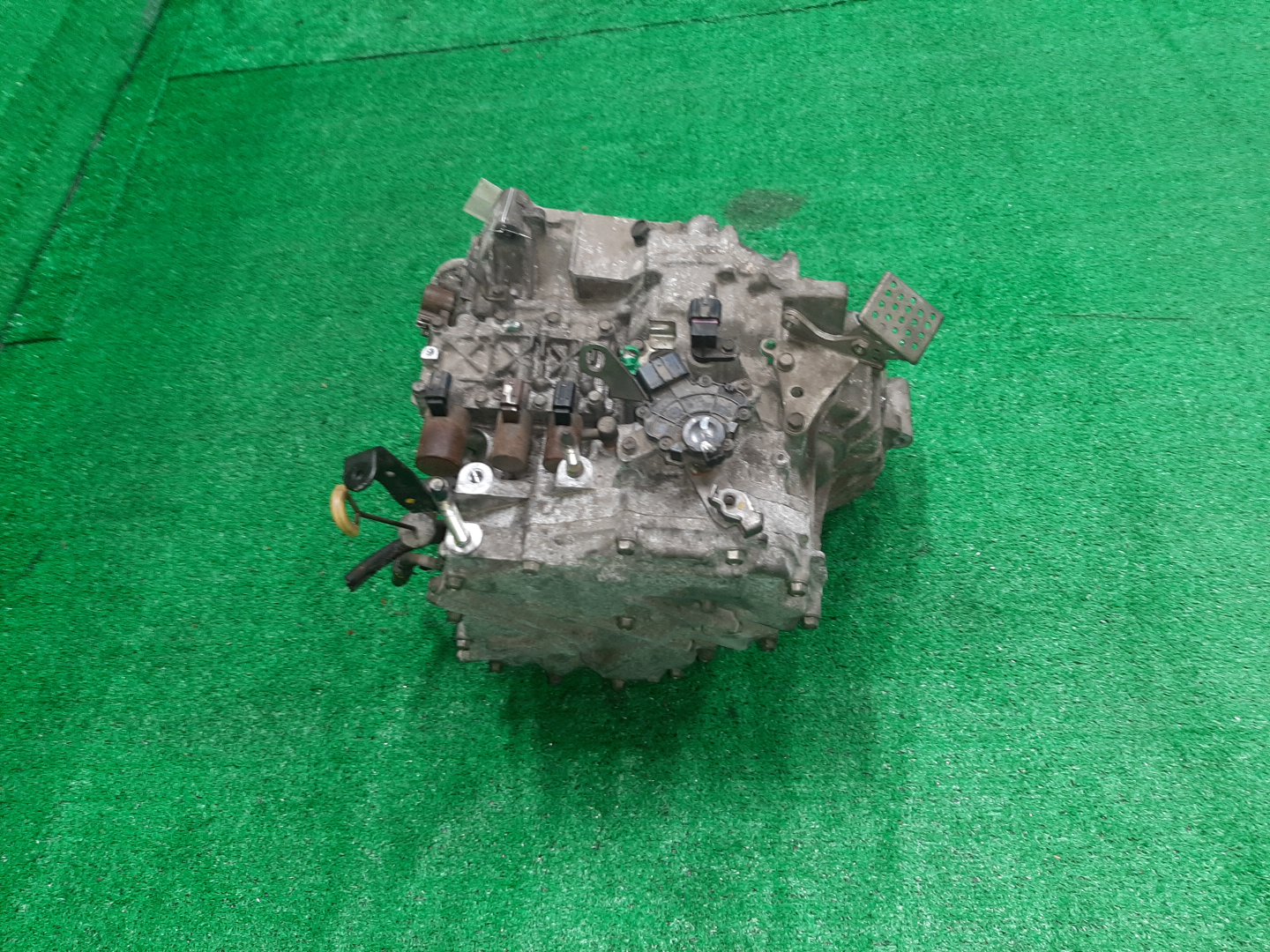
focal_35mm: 26
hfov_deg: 67.3
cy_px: 476
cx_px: 635
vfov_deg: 53.1
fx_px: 954
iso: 162
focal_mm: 3.93
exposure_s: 1/50
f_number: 1.7
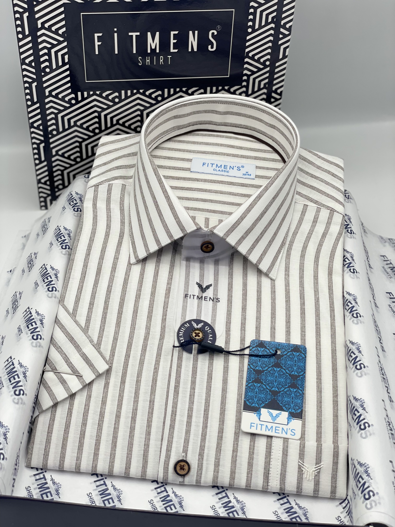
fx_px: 791
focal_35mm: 52
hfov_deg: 28.0
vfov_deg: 36.8
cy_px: 264
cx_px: 198
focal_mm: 6
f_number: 2
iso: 25
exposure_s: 1/178
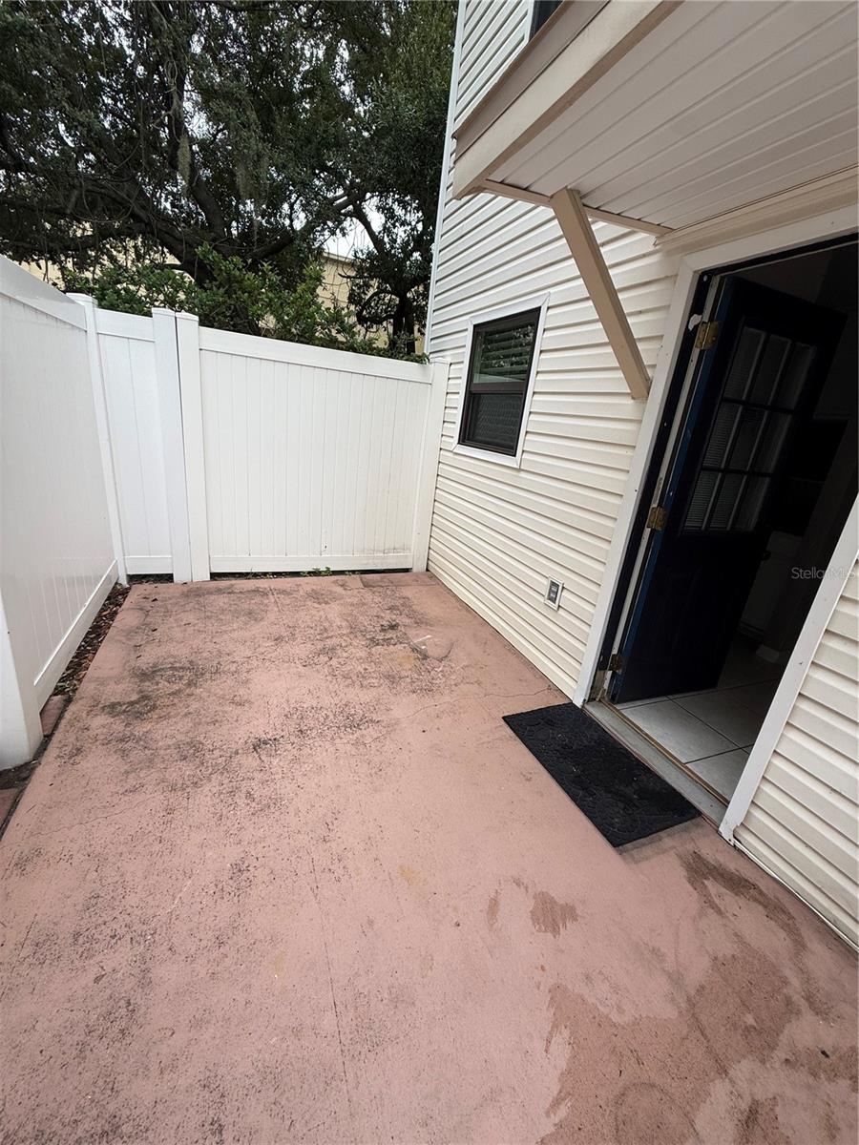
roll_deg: -6.9
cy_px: 572
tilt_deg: -18.7
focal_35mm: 14
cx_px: 430
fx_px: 463
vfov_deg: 102.1
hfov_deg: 85.7
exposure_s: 1/419
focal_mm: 2.22
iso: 50
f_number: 2.2
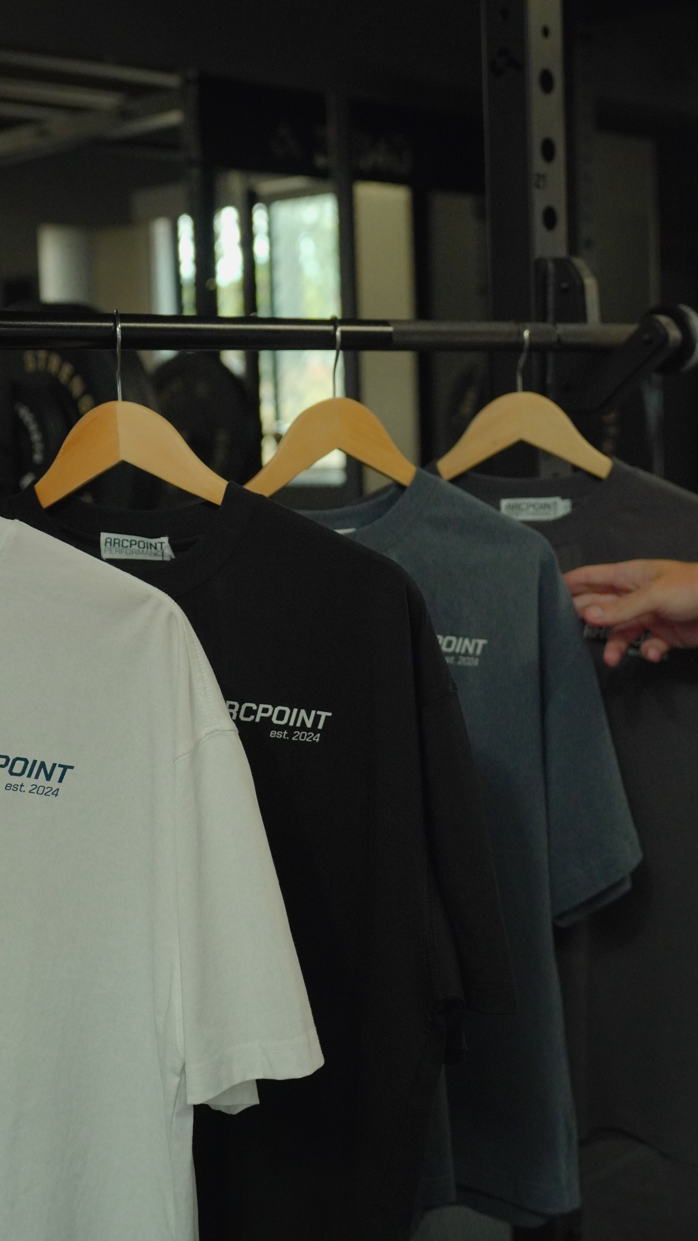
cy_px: 615
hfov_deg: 23.5
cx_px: 288
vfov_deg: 40.6
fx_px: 1678
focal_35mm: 51
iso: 8000
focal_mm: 32
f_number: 2.8
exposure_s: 1/800
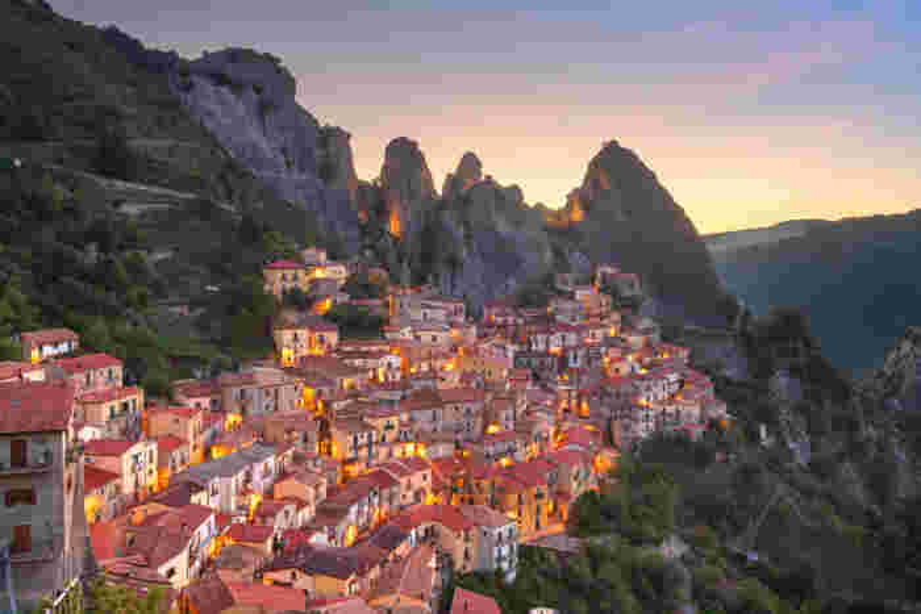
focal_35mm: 30
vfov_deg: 43.6
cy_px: 307
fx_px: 768
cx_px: 460
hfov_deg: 61.9
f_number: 11
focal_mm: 30
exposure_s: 15
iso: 64
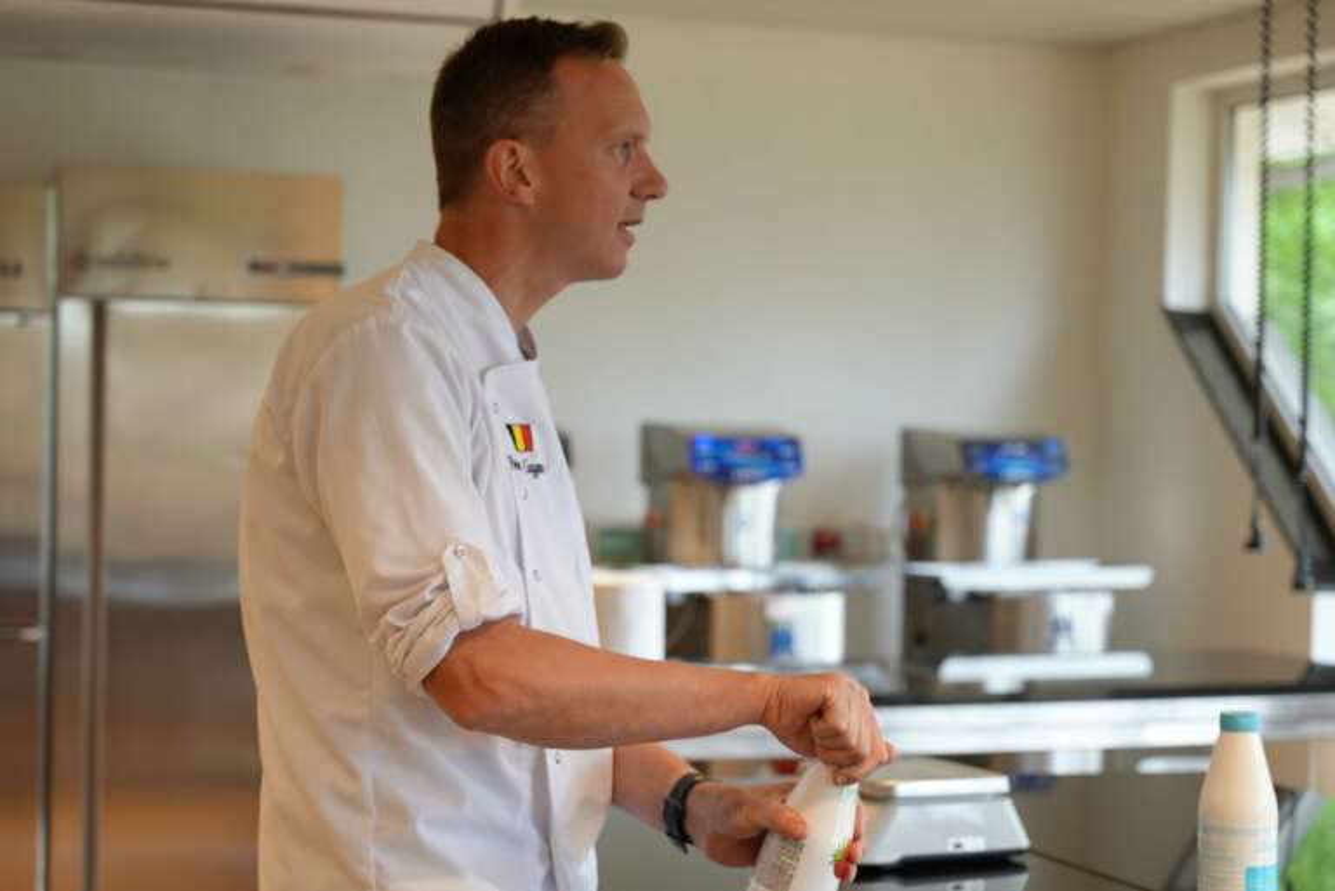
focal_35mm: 70
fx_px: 2597
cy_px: 446
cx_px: 668
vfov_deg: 19.5
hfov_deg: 28.8
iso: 640
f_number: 4
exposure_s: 1/160
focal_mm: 70
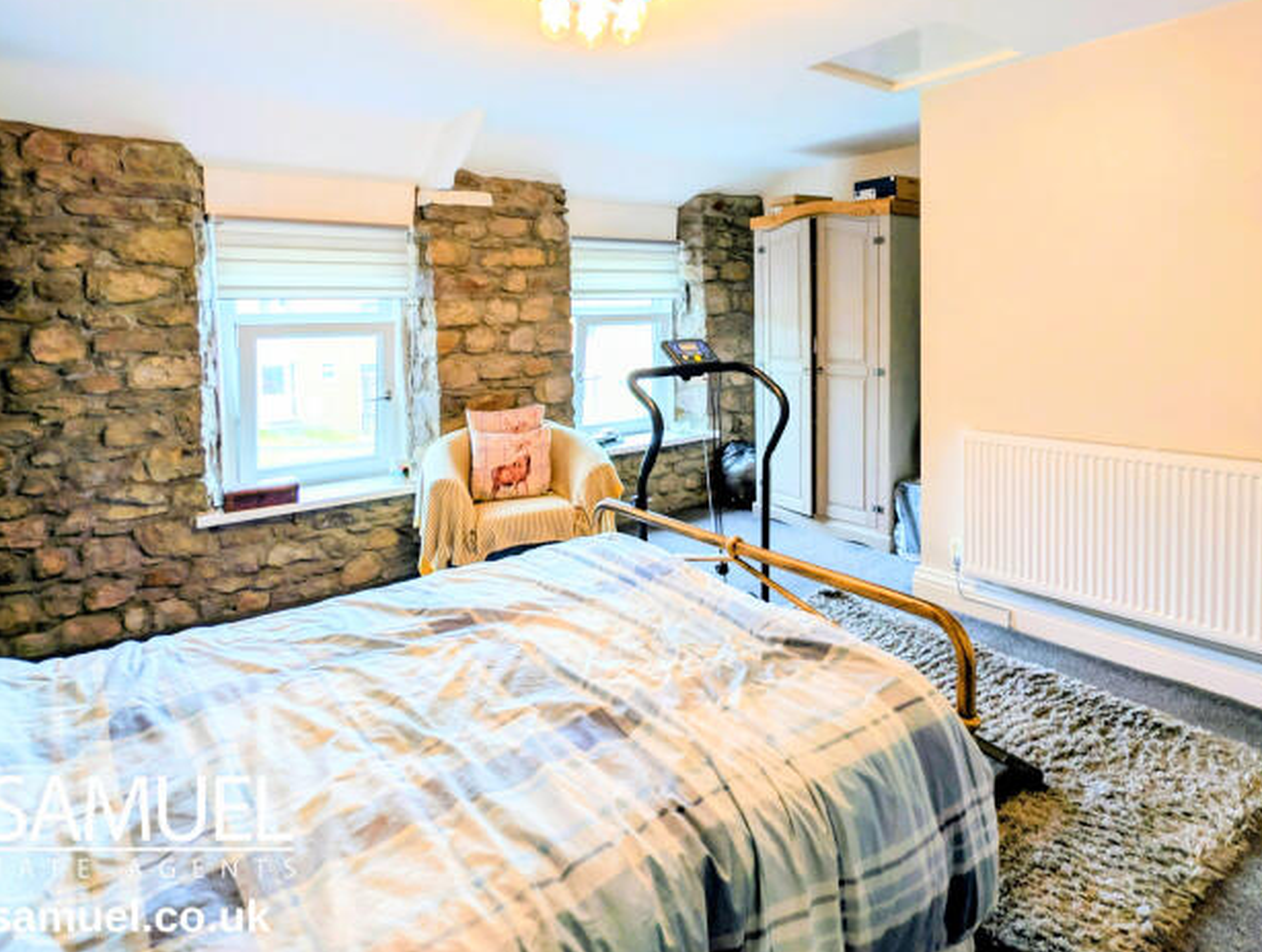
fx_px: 731
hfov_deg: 81.5
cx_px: 684
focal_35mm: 20
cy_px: 351
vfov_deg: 65.1
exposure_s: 1/16.7
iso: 44
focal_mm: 2.23
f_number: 1.95
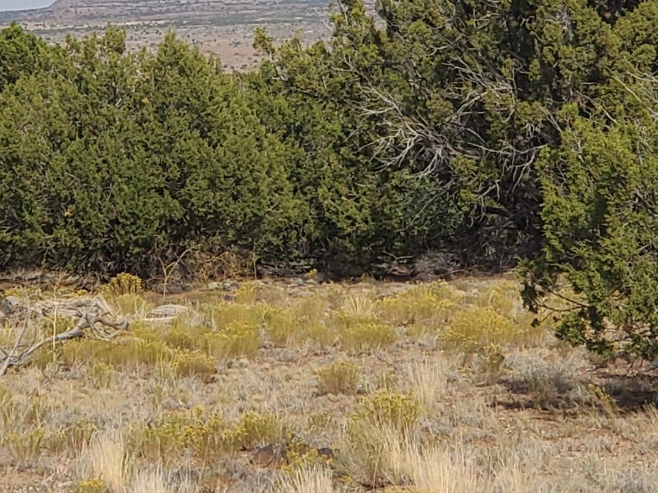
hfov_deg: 13.6
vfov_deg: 10.1
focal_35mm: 145
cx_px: 151
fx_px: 2756
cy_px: -85
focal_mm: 6
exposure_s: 1/965
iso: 50
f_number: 2.4
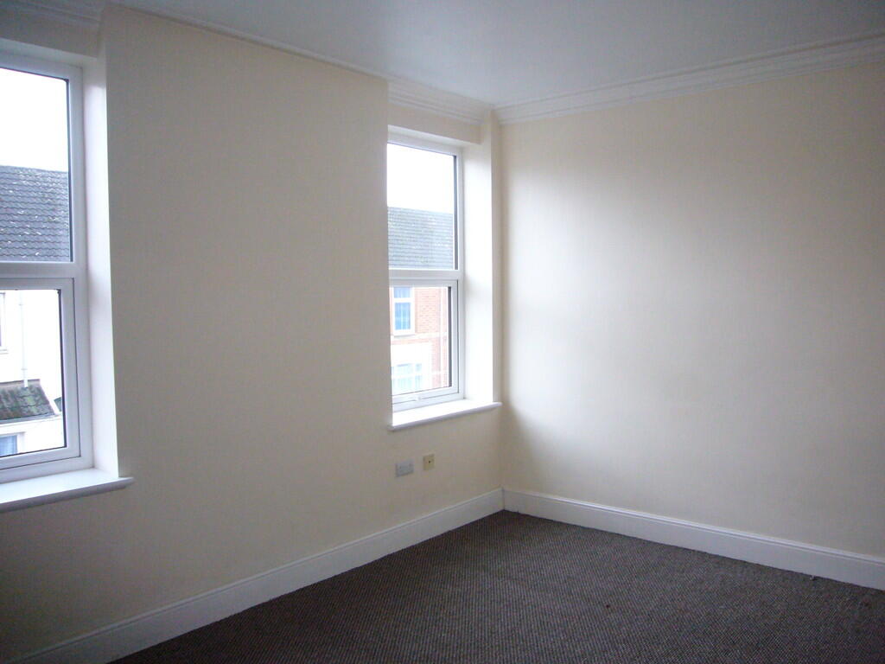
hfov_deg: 63.4
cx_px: 442
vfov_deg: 49.7
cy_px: 332
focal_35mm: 28
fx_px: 716
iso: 320
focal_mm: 4.6
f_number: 2.8
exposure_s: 1/30
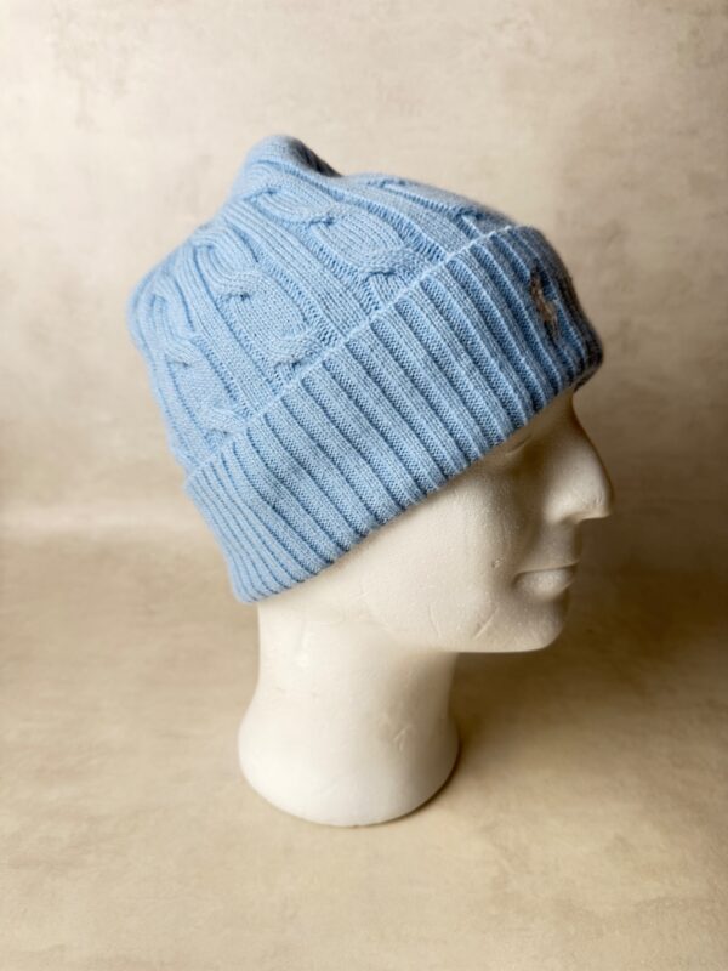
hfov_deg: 56.8
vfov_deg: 71.6
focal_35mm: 24
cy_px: 486
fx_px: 673
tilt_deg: -20.6
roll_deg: -3.3
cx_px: 364
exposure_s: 1/100
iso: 100
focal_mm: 6.76
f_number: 1.78
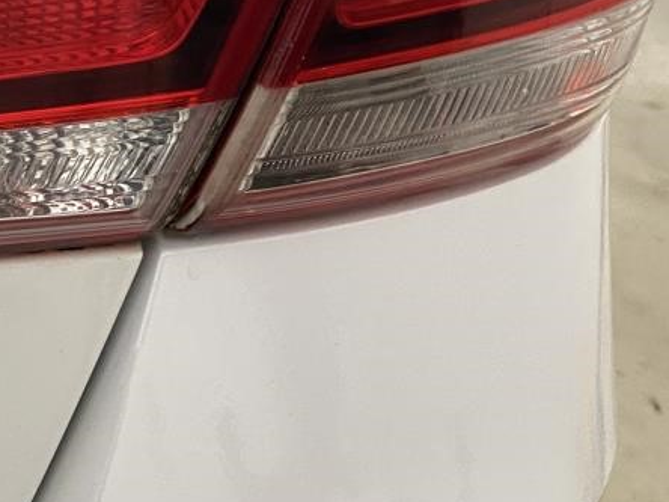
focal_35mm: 75
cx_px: -196
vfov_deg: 19.1
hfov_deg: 23.1
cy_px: -9
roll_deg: -6.1
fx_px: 1449
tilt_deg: -23.5
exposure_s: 1/60
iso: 250
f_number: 1.8
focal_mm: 4.25
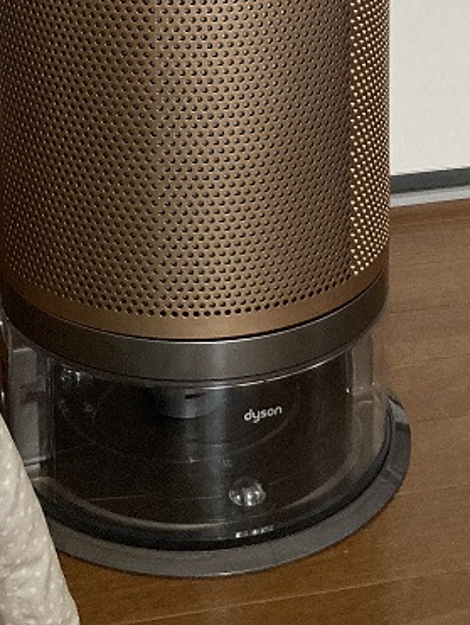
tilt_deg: -6.9
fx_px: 1373
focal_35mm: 76
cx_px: 192
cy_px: -221
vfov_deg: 22.5
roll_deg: +1.8
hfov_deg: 19.4
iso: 320
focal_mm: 3.99
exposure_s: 1/47
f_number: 1.8
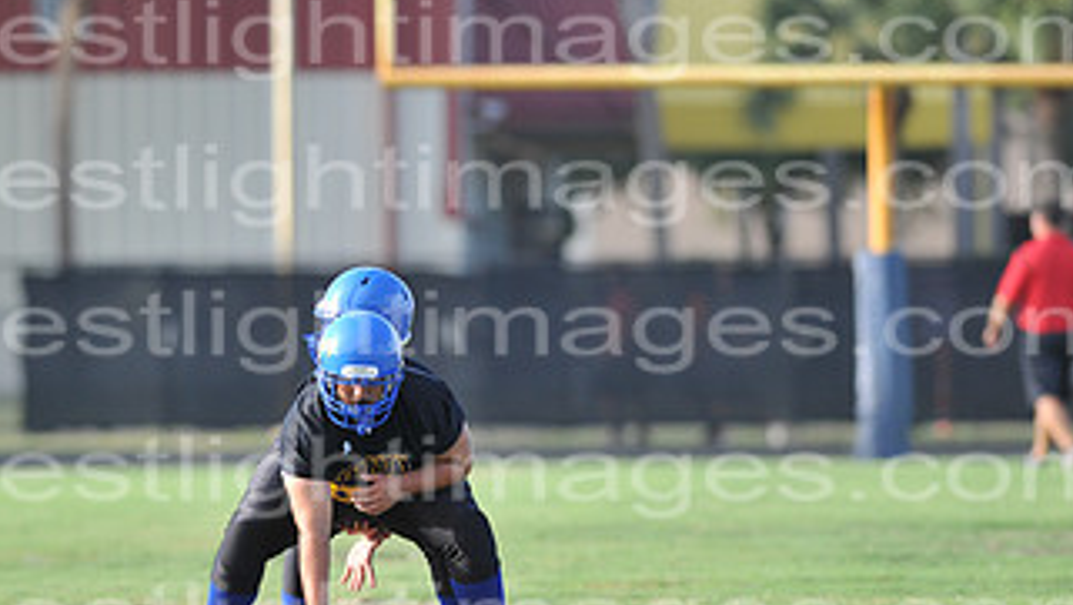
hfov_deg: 3.8
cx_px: 371
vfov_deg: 2.1
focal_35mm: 567
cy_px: 404
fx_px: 16142
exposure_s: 1/1250
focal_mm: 300
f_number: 3.2
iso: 400
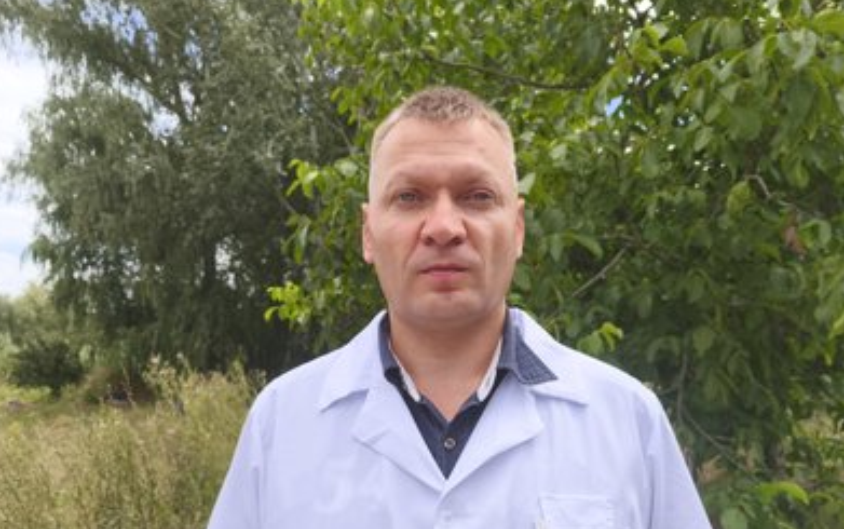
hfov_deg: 70.4
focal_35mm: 26
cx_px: 417
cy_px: 311
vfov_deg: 47.5
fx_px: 598
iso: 80
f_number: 1.7
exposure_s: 1/2159
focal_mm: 5.35
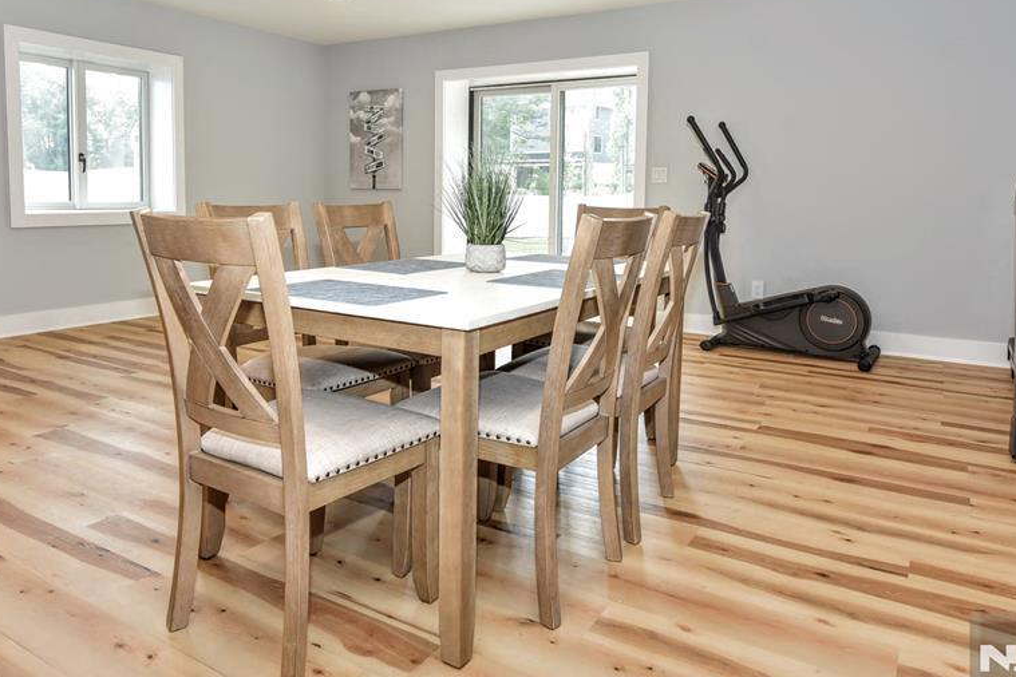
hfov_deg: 67.3
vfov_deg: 47.4
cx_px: 474
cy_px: 246
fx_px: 762
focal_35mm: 27
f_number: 5.6
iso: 800
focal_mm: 20
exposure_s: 1/125
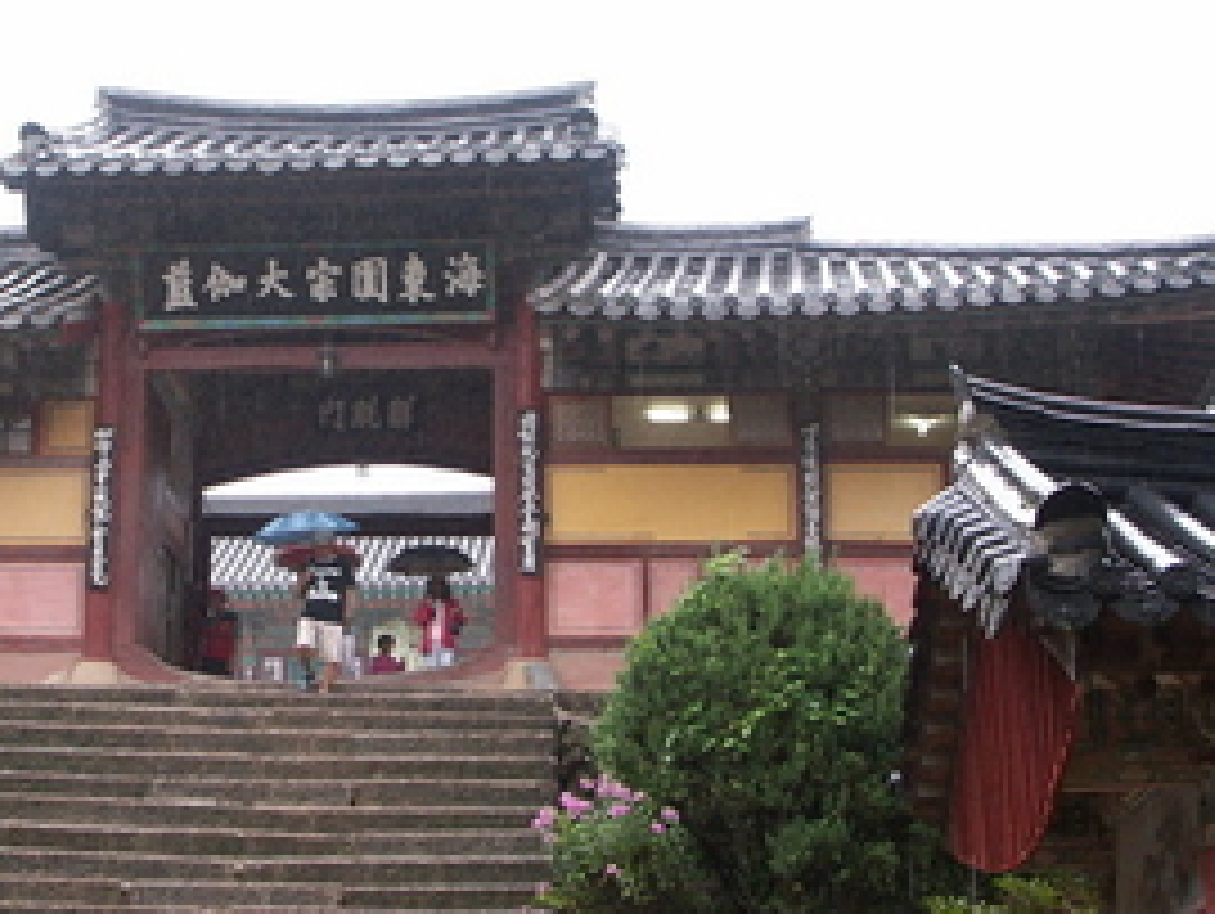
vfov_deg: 19.7
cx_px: 387
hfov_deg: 26.1
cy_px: 745
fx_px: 2600
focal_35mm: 74
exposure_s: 1/125
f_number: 4
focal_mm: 10.33
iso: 100
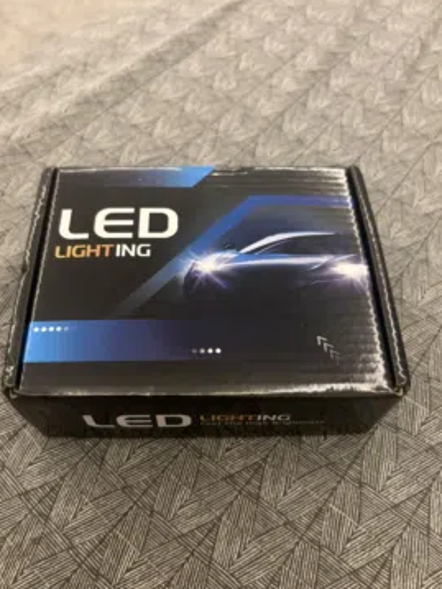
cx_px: 212
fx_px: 494
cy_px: 320
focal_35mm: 29
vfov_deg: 61.6
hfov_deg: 48.2
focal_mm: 5.96
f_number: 1.6
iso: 640
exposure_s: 1/25
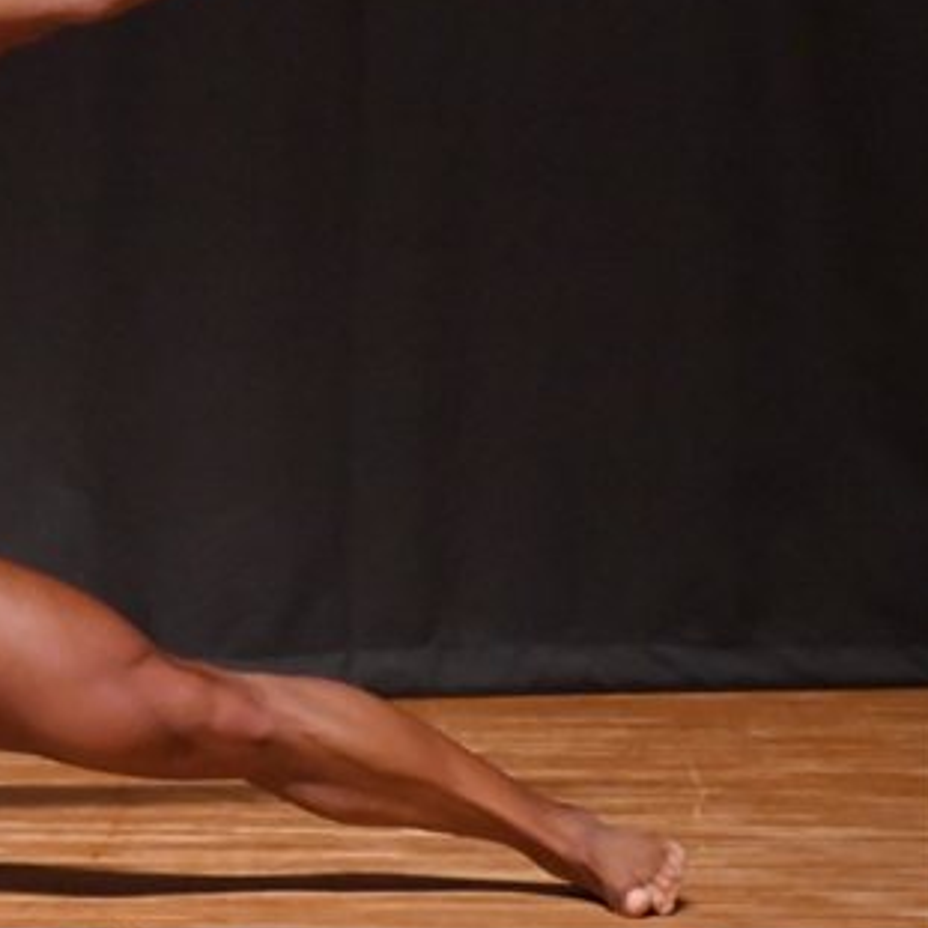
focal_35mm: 954
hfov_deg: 1.8
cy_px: 301
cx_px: -216
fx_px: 28935
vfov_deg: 1.8
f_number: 5.6
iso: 10000
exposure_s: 1/400
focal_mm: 300
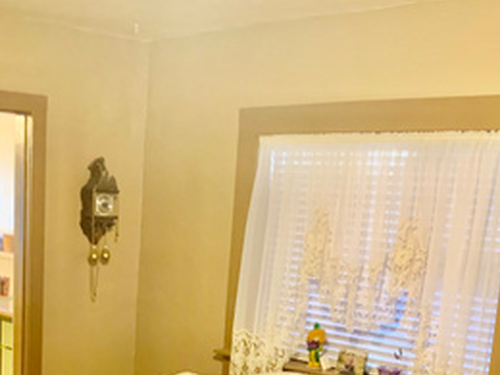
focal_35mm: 64
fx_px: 924
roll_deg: -3.3
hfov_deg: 30.0
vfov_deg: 21.9
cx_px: 154
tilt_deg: -11.7
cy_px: 398
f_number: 1.8
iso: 400
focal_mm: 4.25
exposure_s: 1/40
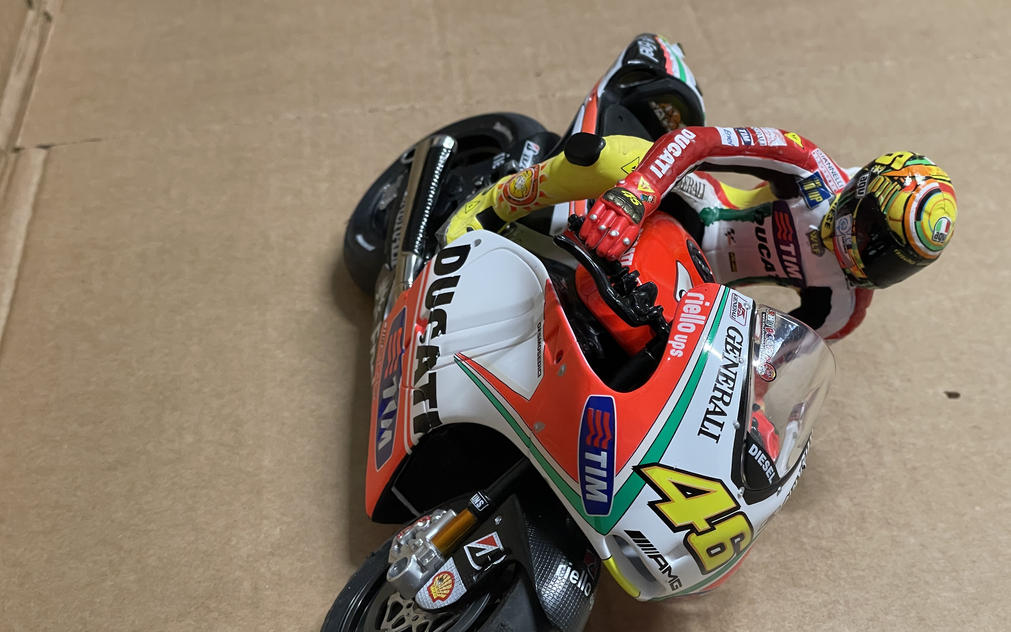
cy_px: 368
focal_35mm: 56
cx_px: 500
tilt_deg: -38.0
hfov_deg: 36.3
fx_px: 1543
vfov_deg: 23.1
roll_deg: +3.2
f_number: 2
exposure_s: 1/50
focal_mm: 6
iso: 320
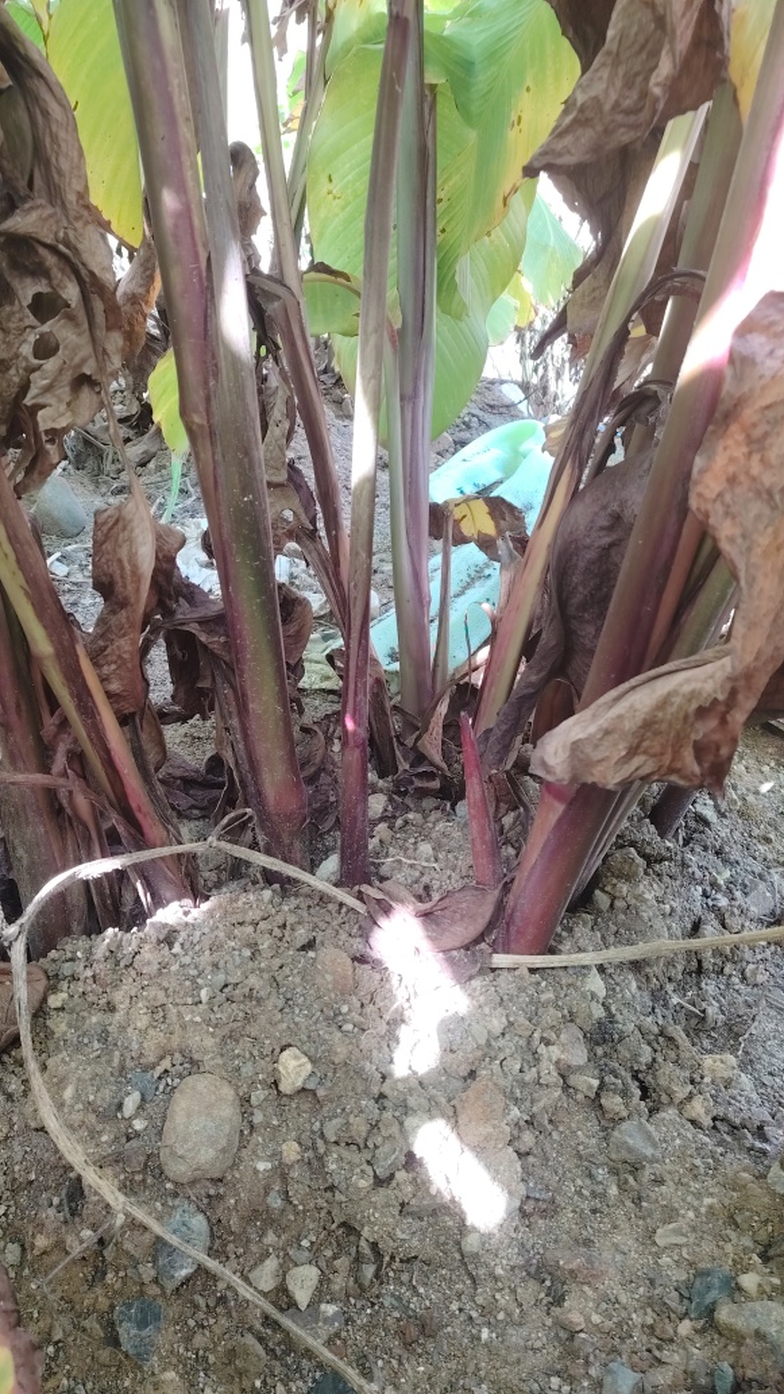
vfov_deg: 69.9
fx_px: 998
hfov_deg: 42.6
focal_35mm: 27
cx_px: 297
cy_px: 712
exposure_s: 1/50
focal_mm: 5.25
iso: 234
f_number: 1.75
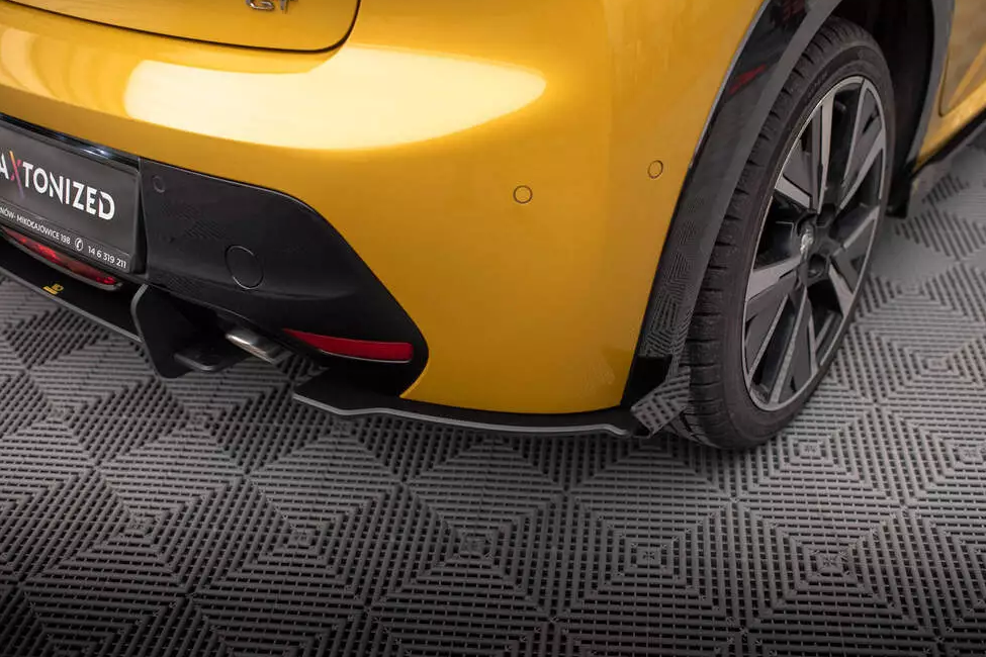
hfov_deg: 49.5
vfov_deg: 34.2
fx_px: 1068
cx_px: 539
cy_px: 337
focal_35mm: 39
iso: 1000
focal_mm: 35
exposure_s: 1/125
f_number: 2.5
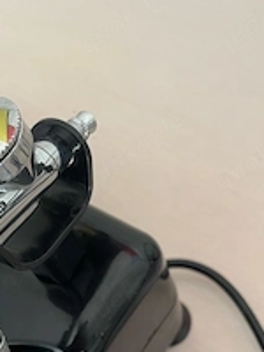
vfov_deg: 35.0
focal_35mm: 52
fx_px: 529
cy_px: 308
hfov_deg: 27.2
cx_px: 35
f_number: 1.6
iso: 160
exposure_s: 1/60
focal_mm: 4.2
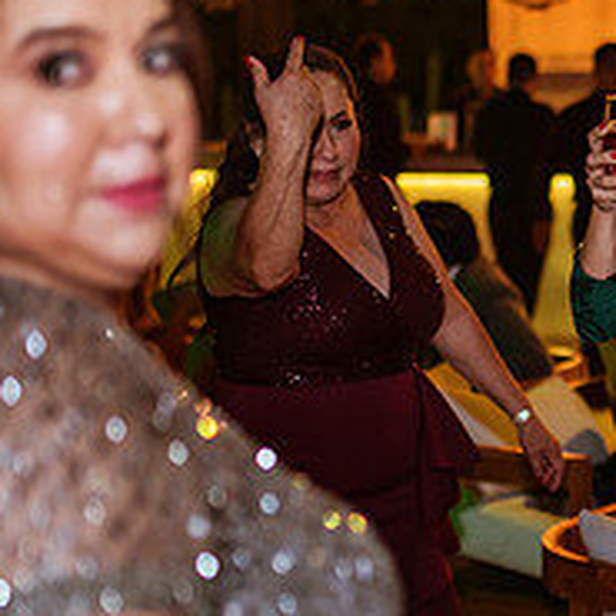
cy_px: 326
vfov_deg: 18.7
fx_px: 1872
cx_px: 756
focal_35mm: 93
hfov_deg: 17.7
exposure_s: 1/200
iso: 2000
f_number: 1.4
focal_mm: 35
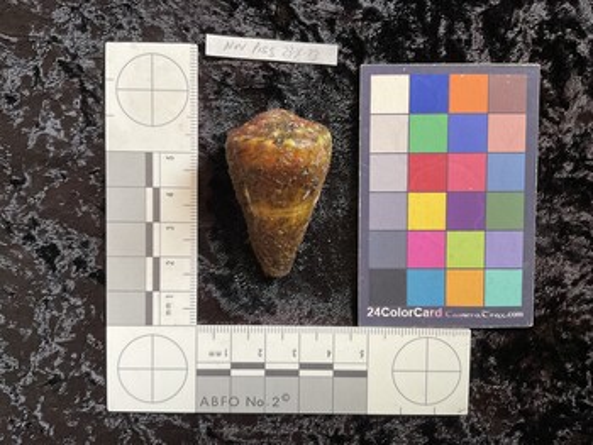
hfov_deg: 61.6
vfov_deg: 48.3
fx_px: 497
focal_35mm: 29
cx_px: 296
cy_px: 222
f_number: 1.8
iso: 80
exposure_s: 1/60
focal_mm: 3
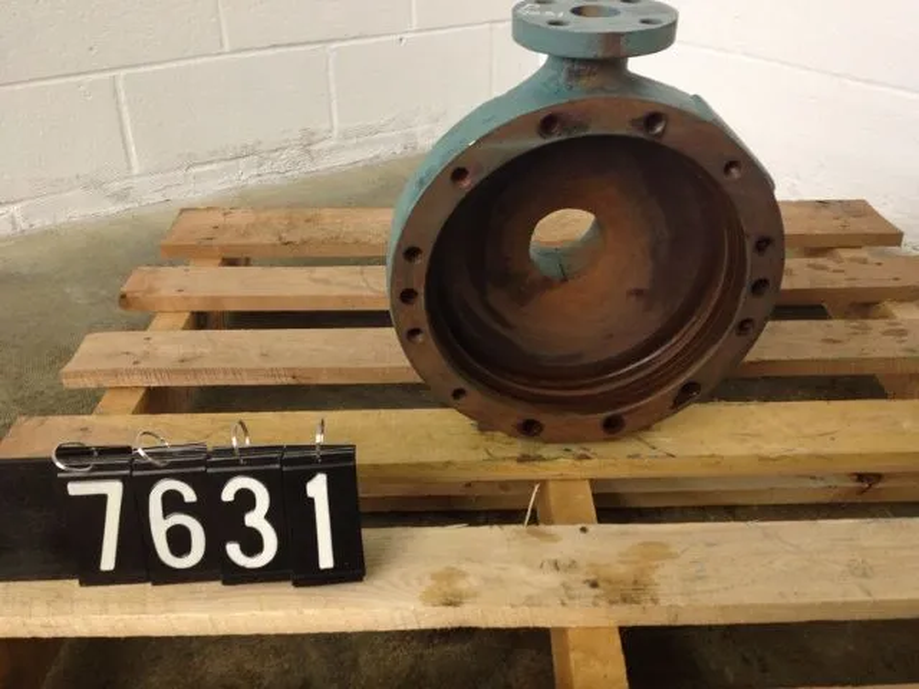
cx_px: 460
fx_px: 929
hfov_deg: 52.6
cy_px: 344
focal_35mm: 35
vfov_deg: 40.7
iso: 200
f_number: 2.4
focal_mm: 4.28
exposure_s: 1/20
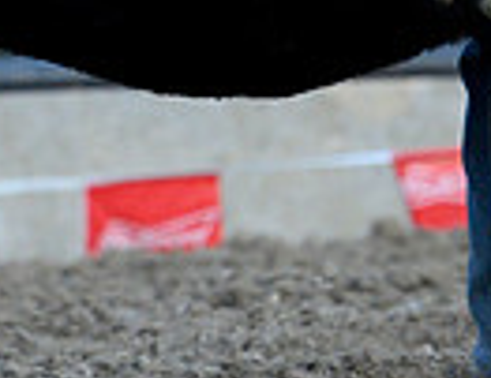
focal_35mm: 1274
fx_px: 18254
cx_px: 48
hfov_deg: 1.5
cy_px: -118
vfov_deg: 1.2
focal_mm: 200
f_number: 4.5
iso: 2800
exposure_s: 1/1250
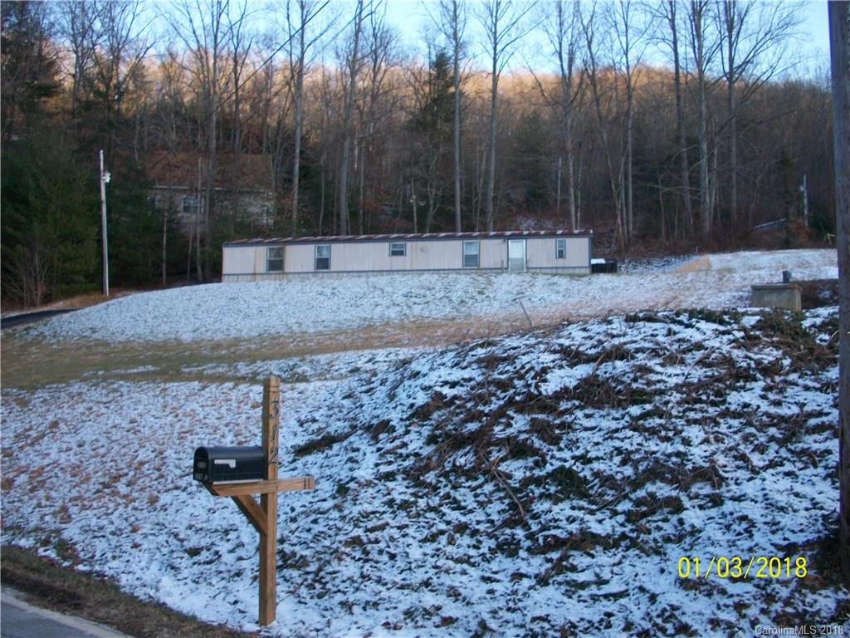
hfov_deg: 52.6
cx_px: 425
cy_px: 319
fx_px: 859
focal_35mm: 35
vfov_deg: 40.7
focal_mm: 6.3
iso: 80
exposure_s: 1/100
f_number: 3.1
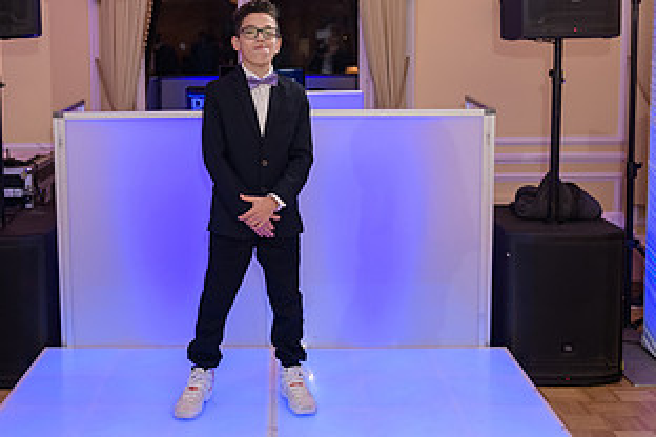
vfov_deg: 25.8
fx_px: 947
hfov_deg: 38.0
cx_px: 257
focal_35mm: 52
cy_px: 138
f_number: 3.2
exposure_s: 1/125
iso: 500
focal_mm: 28
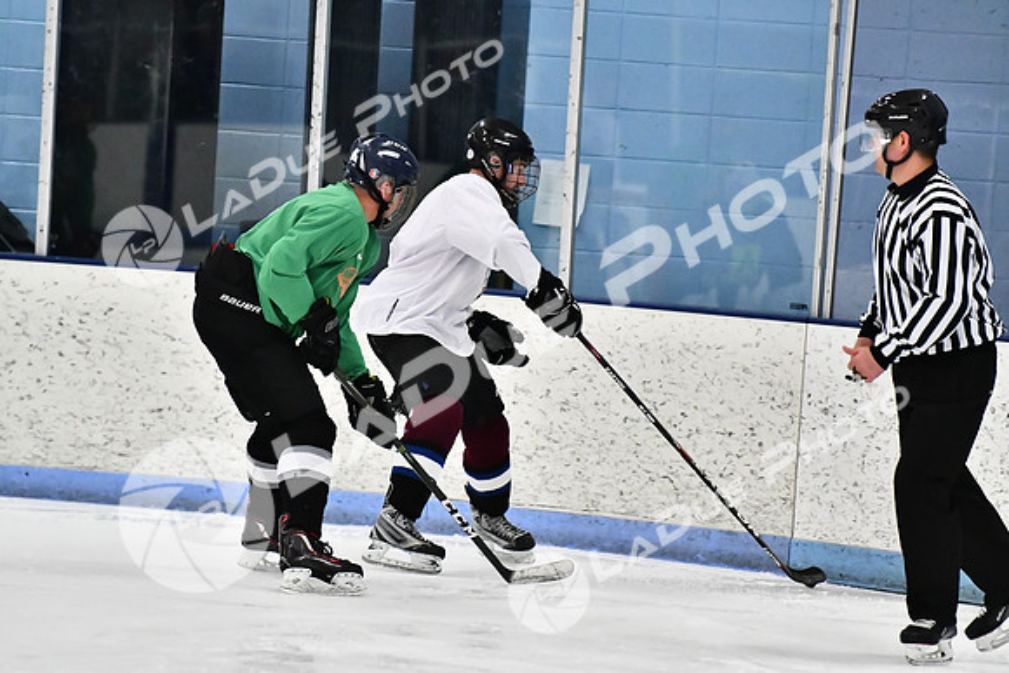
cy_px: 336
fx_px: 8410
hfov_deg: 6.9
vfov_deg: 4.6
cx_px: 504
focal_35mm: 300
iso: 6400
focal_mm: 200
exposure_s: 1/1600
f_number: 2.8
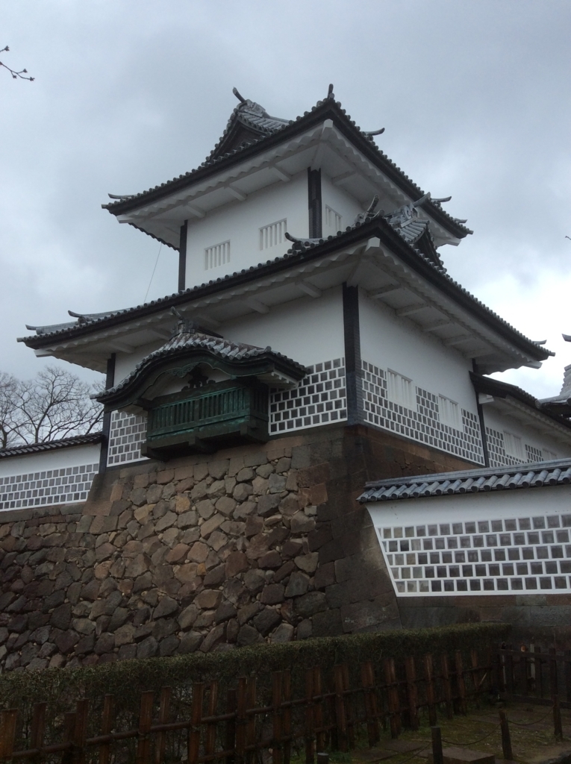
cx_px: 286
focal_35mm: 32
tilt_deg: +17.0
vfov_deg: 56.9
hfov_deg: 44.1
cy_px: 382
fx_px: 706
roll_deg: +0.1
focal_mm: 3.3
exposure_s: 1/384
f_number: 2.4
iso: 32
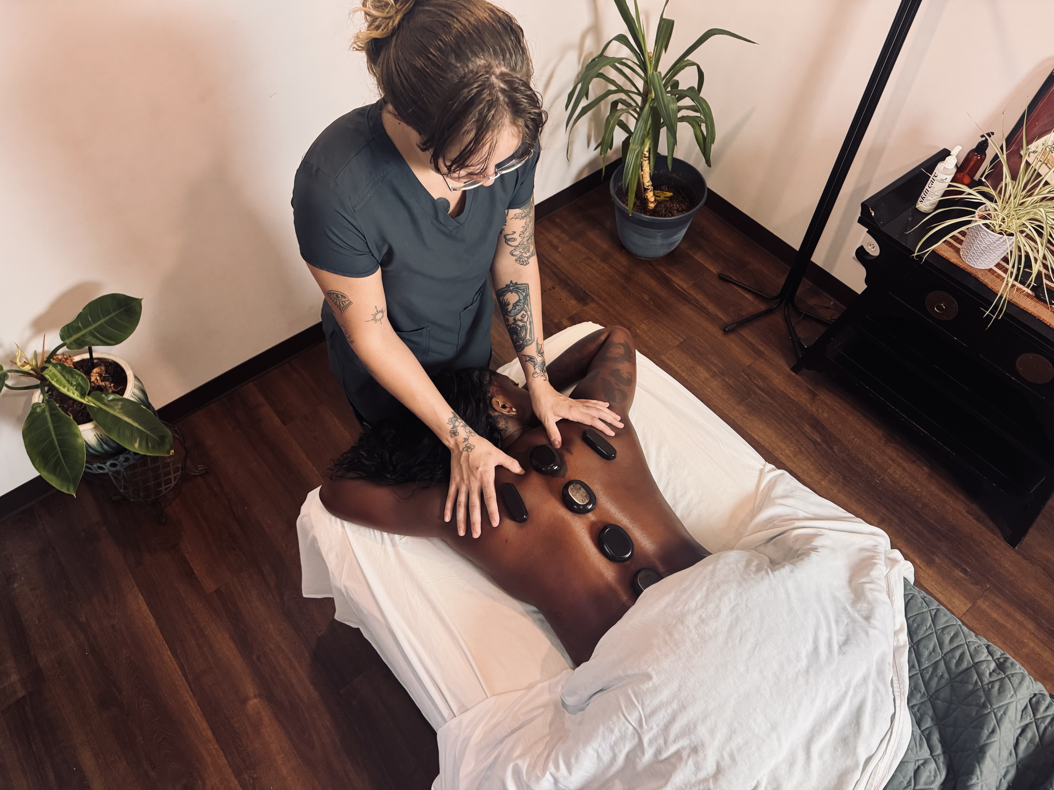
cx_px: 527
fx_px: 731
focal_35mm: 24
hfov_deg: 71.6
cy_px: 395
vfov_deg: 56.8
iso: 400
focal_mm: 6.76
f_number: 1.78
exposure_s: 1/60
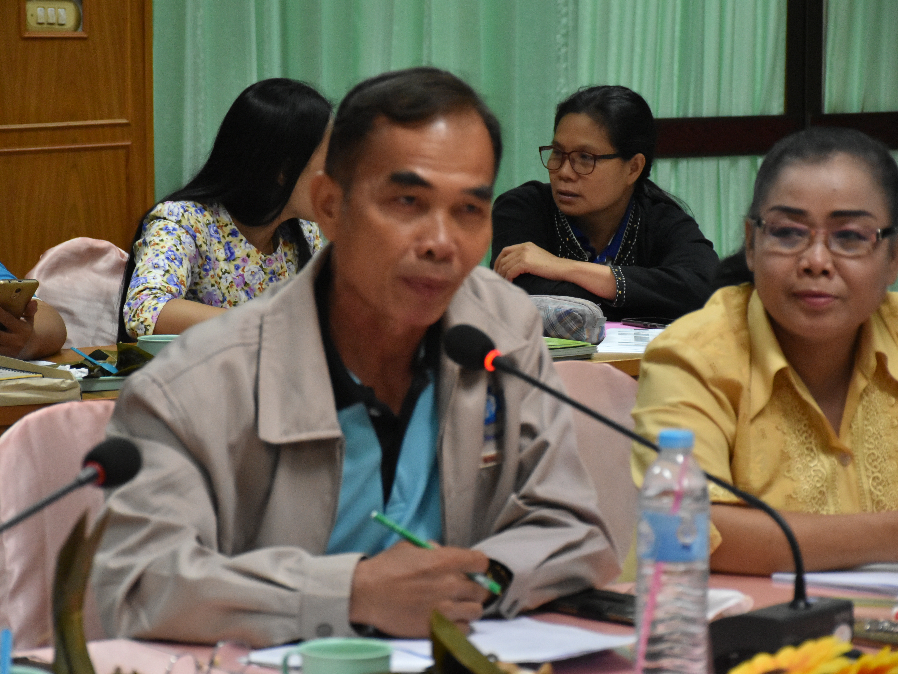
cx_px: 422
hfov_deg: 15.2
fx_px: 3373
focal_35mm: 130
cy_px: 337
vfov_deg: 11.4
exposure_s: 1/250
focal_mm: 80
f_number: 5.3
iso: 2500
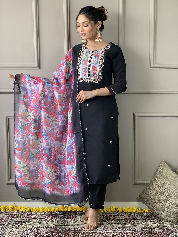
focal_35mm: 52
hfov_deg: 28.0
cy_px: 118
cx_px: 89
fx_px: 357
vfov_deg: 36.8
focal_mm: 6
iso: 64
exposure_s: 1/100
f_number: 2.4
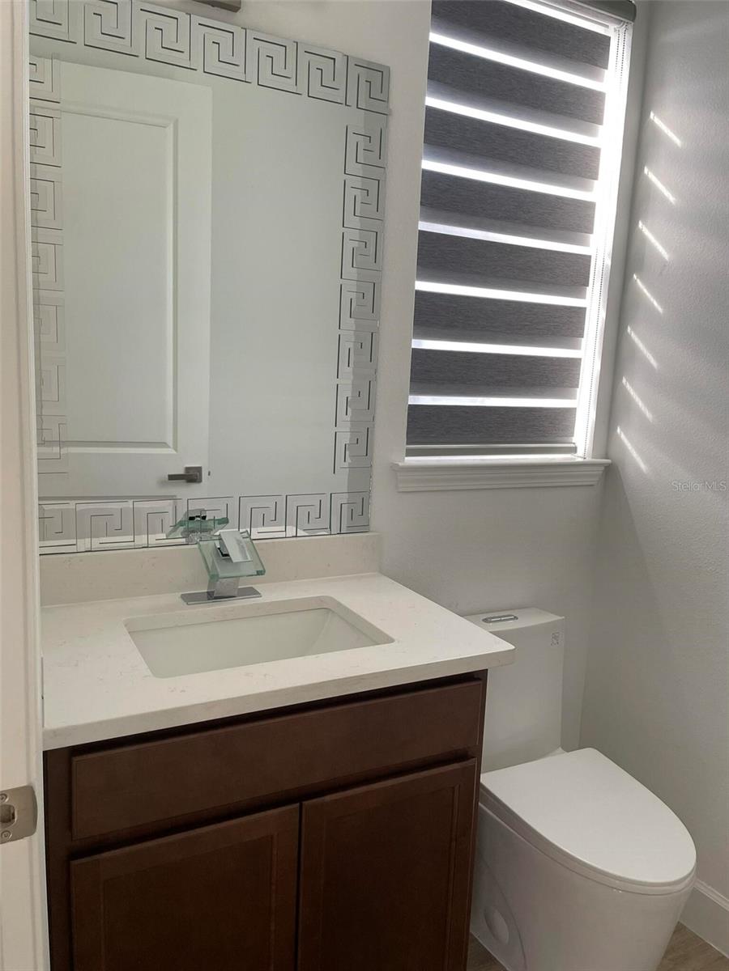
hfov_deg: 53.1
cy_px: 486
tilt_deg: -8.5
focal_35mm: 26
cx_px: 364
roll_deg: -2.0
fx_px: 730
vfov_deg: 67.3
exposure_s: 1/120
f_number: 1.6
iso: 125
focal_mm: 4.2
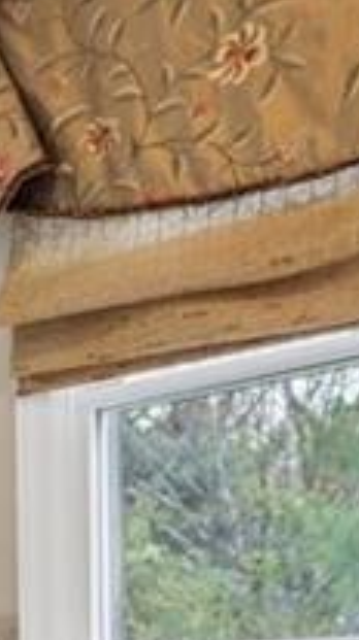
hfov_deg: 9.9
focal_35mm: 88
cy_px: 774
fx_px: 1494
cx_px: -758
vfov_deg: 22.3
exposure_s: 1/15
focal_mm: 11
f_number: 6.4
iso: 400
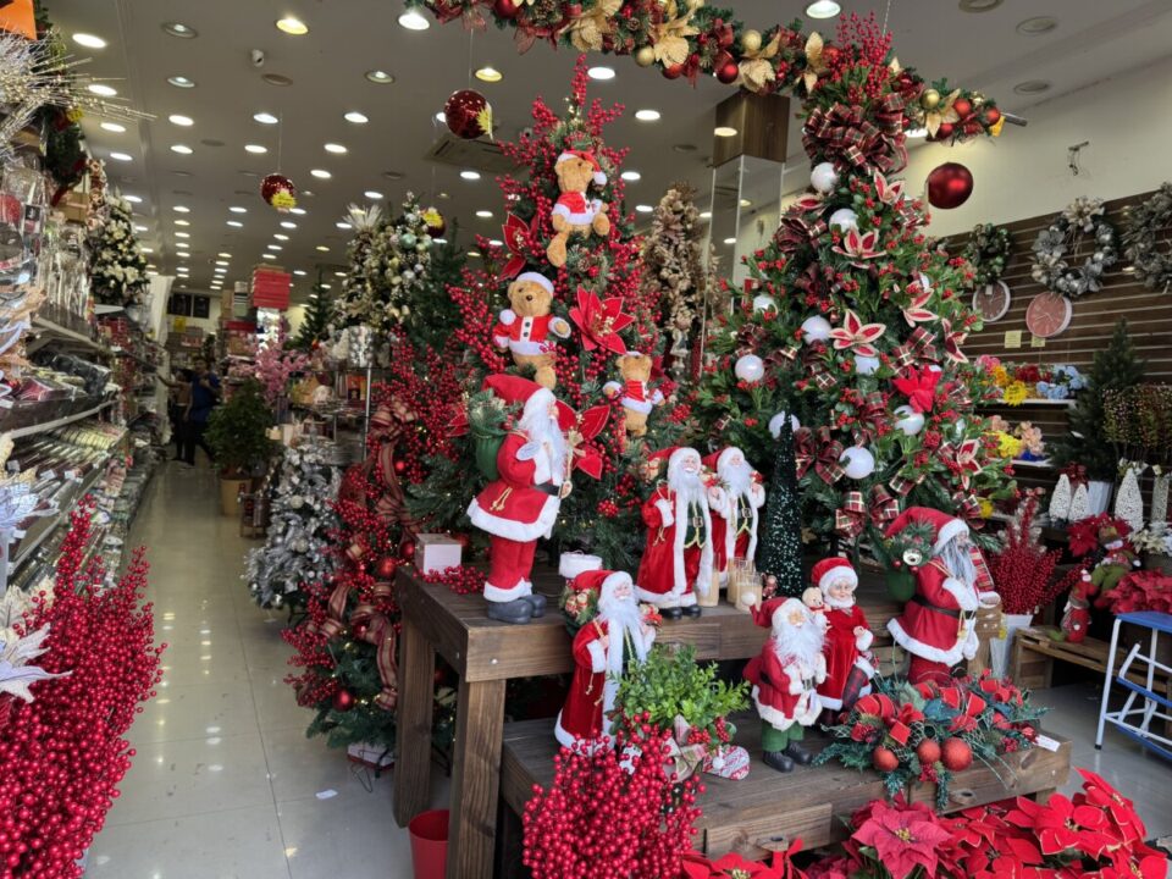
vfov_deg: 56.8
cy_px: 440
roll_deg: -3.0
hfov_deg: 71.6
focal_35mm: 24
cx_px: 586
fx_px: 813
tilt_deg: -1.2
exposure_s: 1/121
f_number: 1.78
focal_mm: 6.76
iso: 80
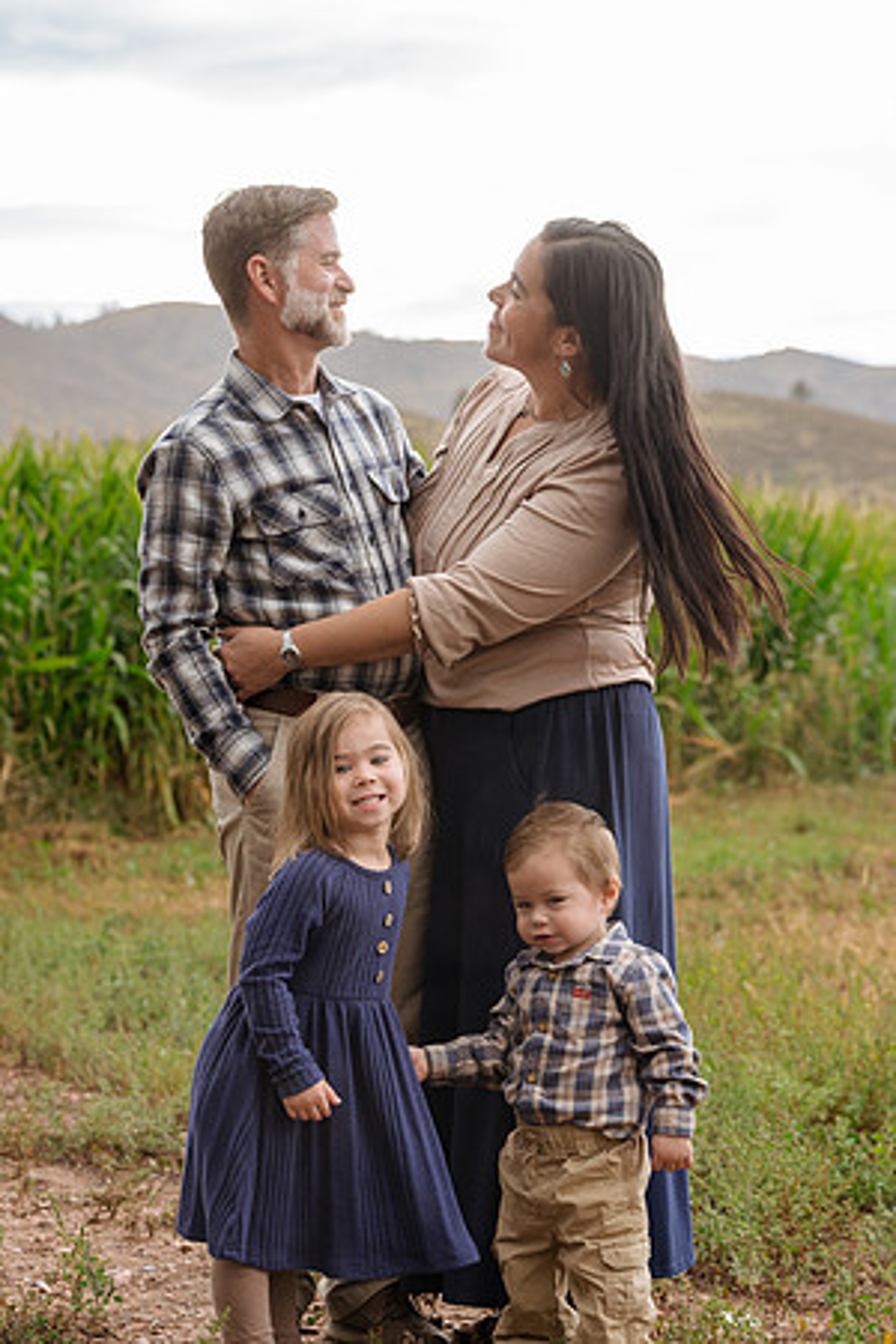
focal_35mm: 80
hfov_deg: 17.1
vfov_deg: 25.4
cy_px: 672
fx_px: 2986
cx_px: 448
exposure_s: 1/125
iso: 200
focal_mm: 80
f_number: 5.6
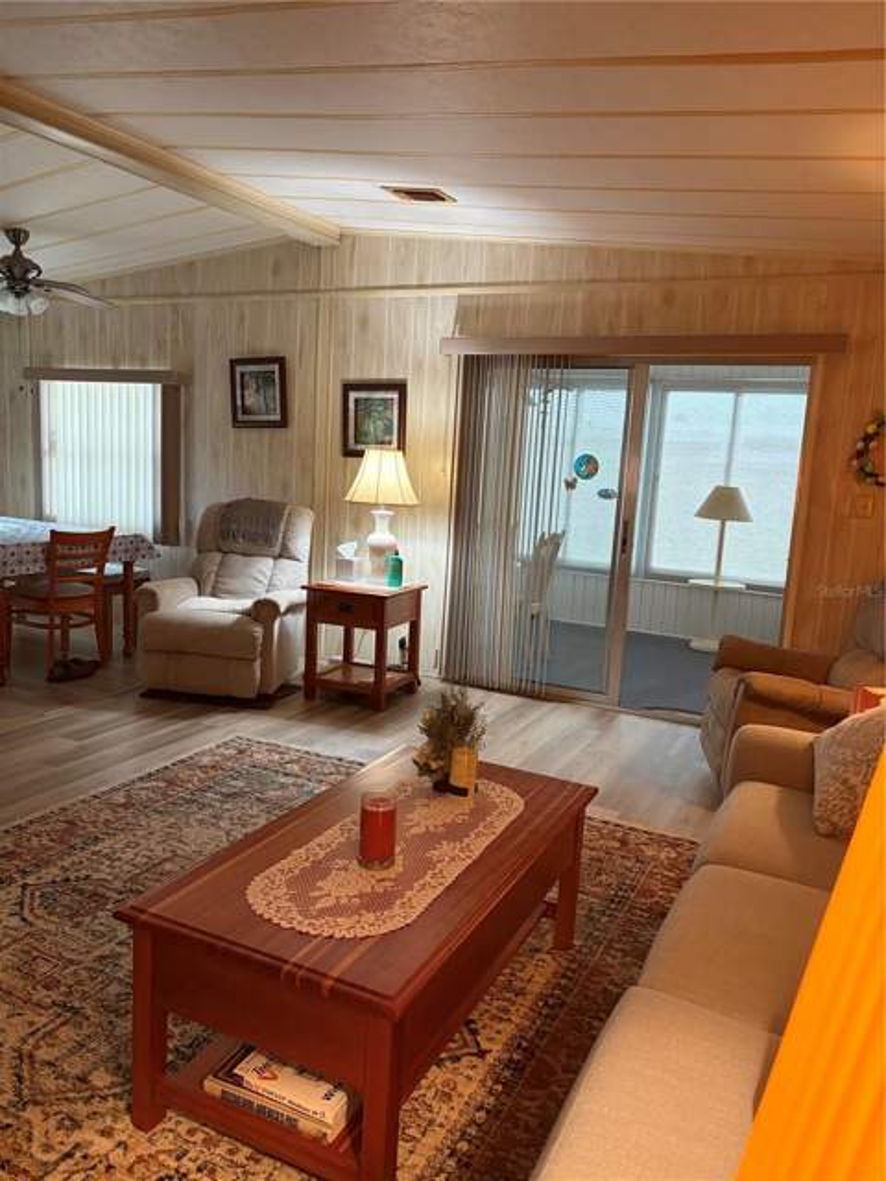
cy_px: 590
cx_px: 443
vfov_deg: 67.3
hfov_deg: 53.1
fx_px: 887
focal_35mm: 26
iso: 320
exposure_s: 1/60
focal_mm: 5.96
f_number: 1.6
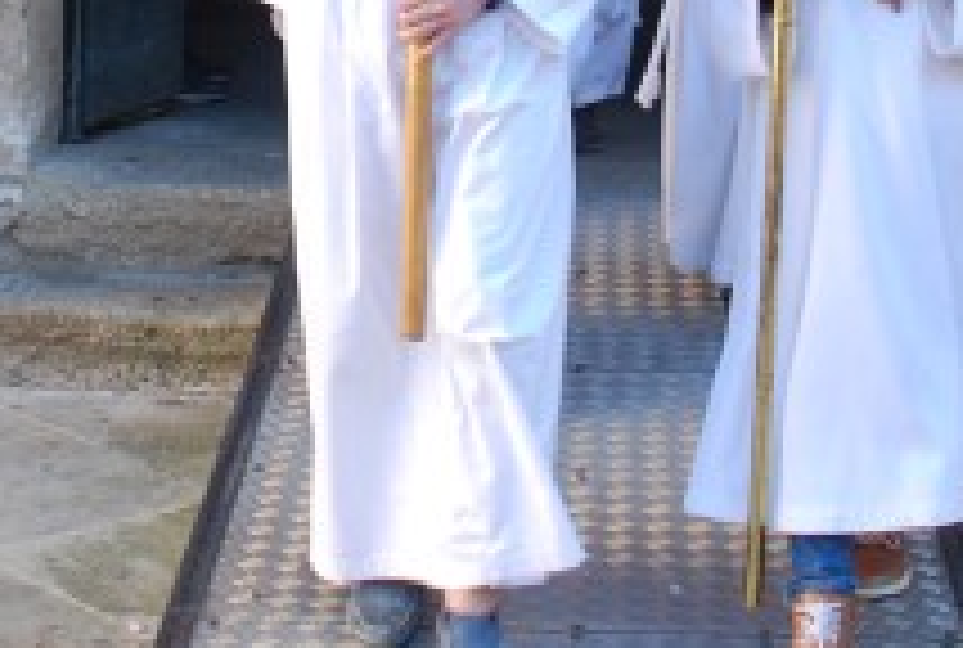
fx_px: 2709
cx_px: 324
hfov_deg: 20.1
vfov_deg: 12.9
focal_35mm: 101
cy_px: -331
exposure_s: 1/100
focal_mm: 18
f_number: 5
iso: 200
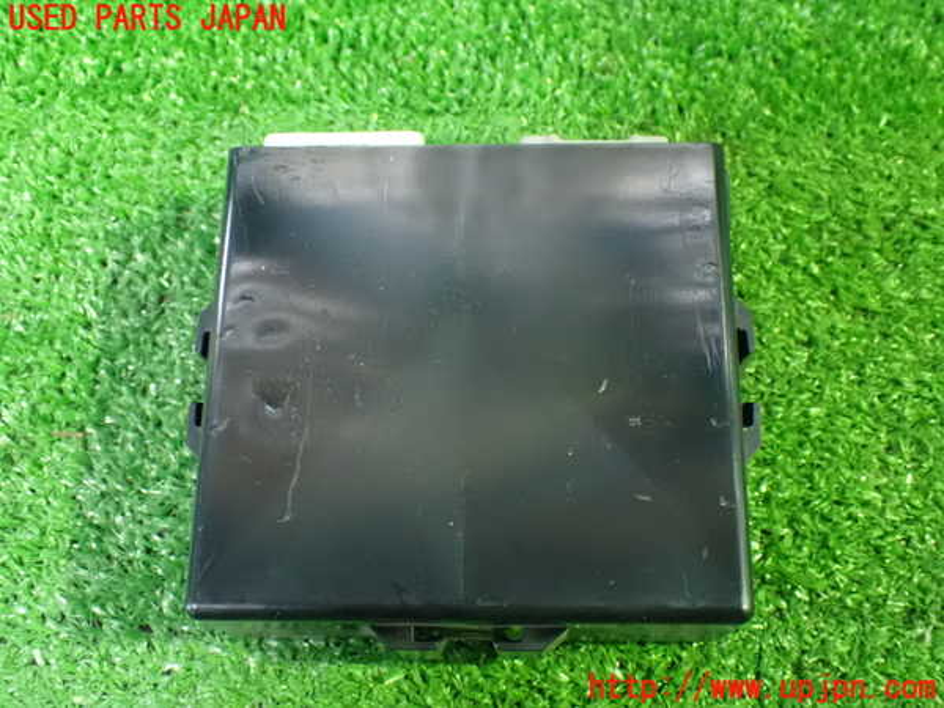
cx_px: 472
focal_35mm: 41
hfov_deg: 45.8
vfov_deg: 35.1
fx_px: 1118
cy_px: 354
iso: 1600
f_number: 2.8
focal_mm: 7.31
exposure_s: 1/30
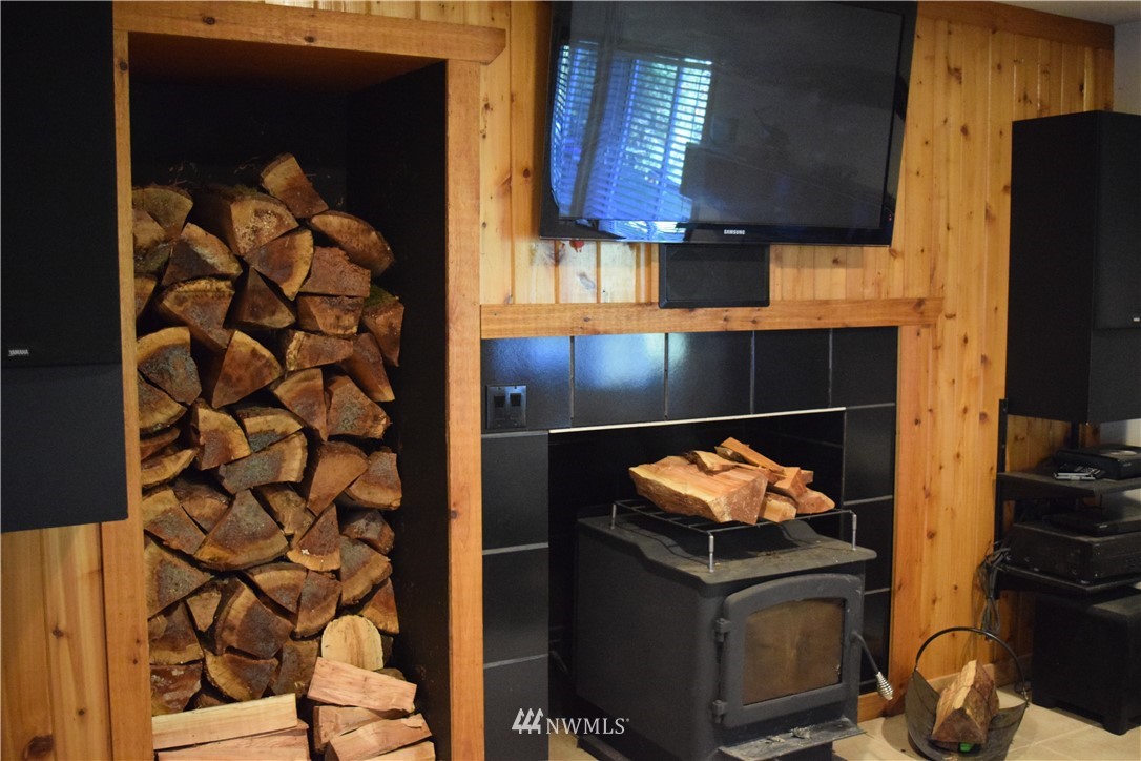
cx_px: 570
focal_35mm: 36
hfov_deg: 53.1
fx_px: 1141
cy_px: 380
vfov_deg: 36.9
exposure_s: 1/50
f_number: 4
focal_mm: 24
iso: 6400
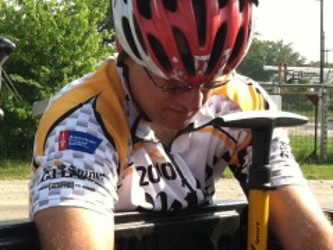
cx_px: -74
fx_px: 1125
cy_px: 122
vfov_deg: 12.7
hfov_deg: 16.1
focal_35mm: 117
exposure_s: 1/510
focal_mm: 3.85
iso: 80
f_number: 2.8
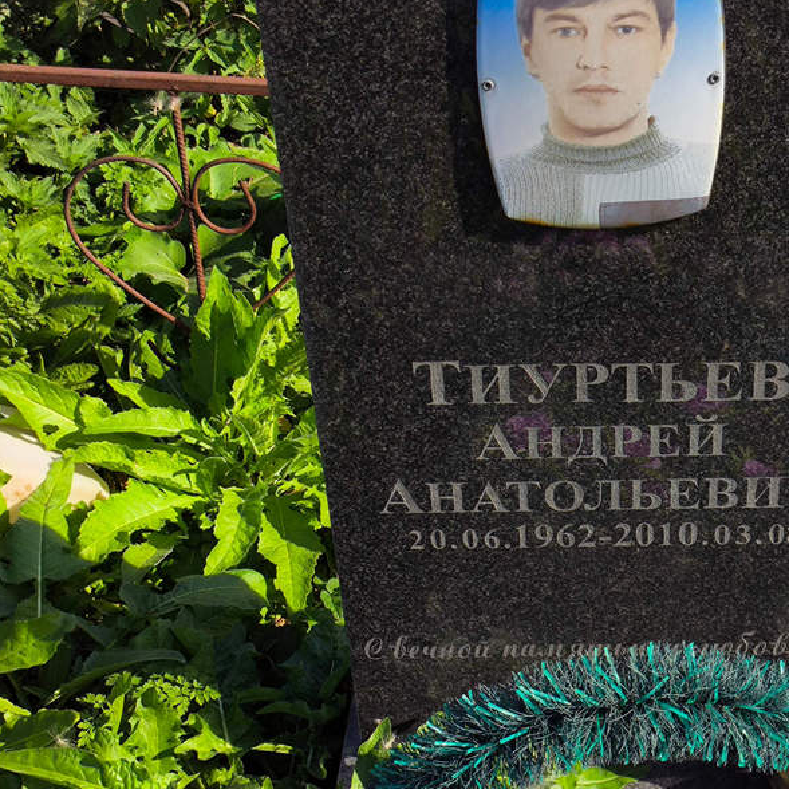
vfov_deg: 28.6
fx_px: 1547
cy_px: 398
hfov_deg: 28.4
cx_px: 531
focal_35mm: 60
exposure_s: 1/1410
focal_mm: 4.71
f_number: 1.7
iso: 50
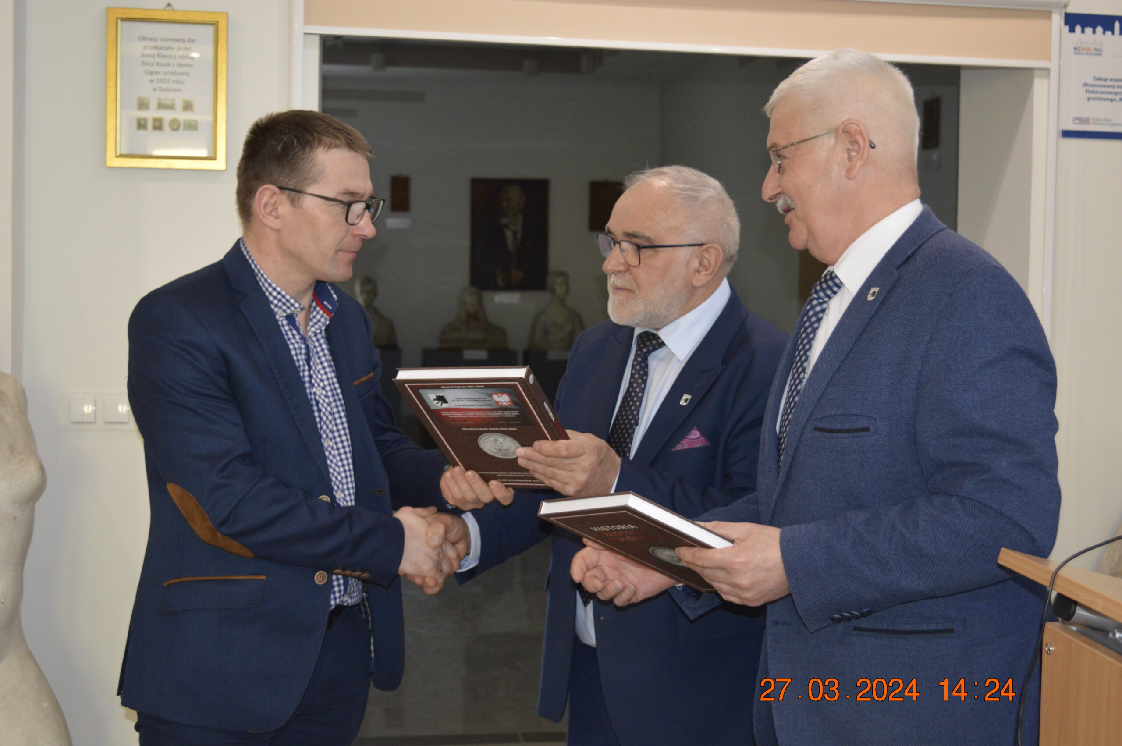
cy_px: 373
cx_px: 561
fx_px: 1588
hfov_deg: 38.9
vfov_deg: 26.4
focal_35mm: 51
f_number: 4.5
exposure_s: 1/60
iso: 1400
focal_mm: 34
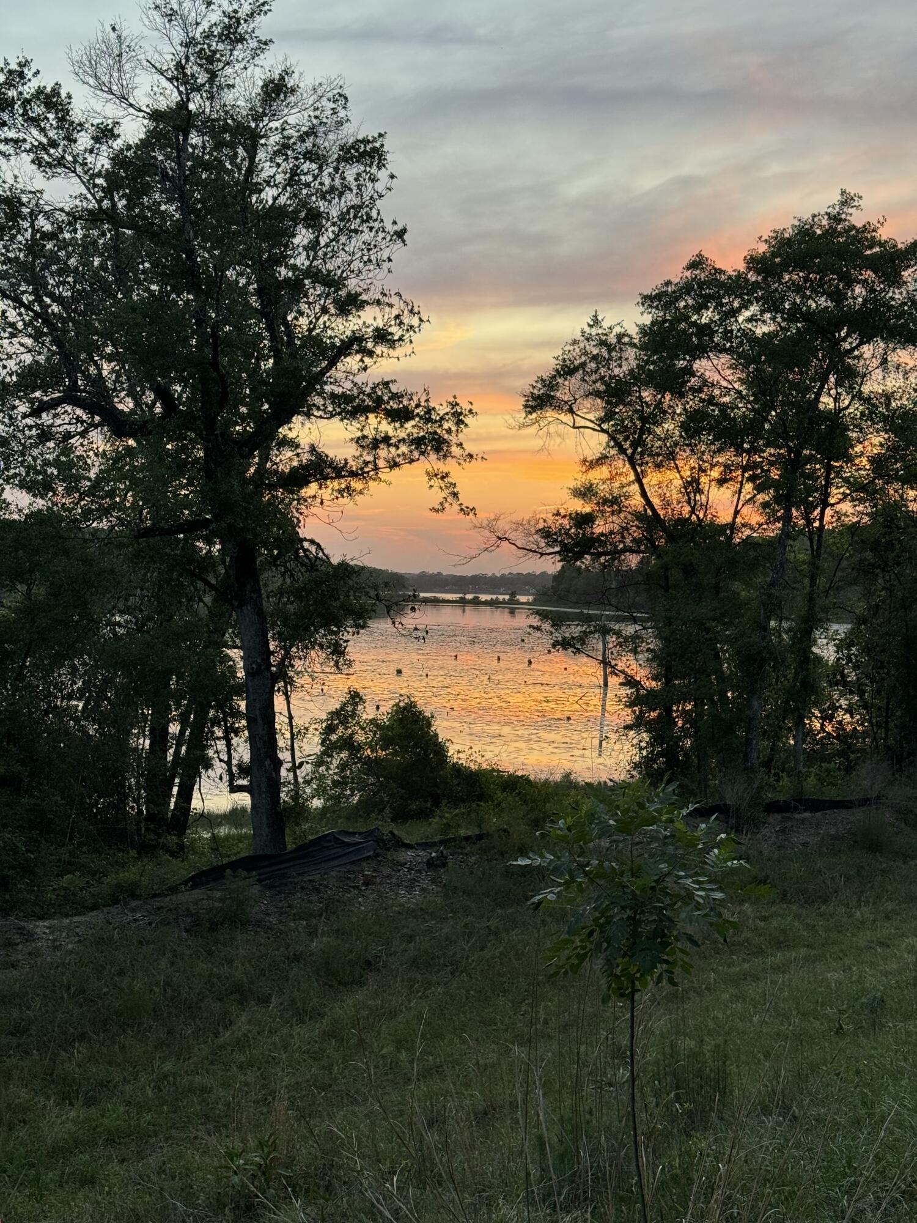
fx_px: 1695
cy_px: 612
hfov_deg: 30.3
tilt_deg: -0.6
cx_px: 458
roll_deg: -0.7
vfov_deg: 39.7
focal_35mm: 48
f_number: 1.78
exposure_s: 1/121
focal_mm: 6.76
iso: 80
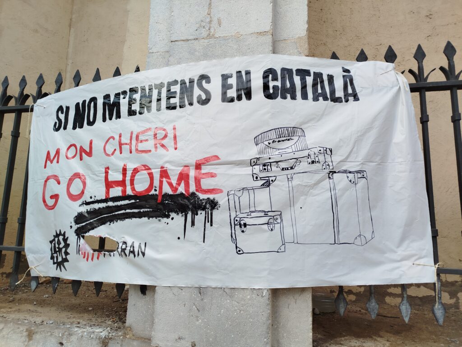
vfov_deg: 56.8
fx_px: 320
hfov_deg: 71.6
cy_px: 174
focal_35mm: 24
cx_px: 231
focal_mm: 5.31
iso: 64
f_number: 1.7
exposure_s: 1/100
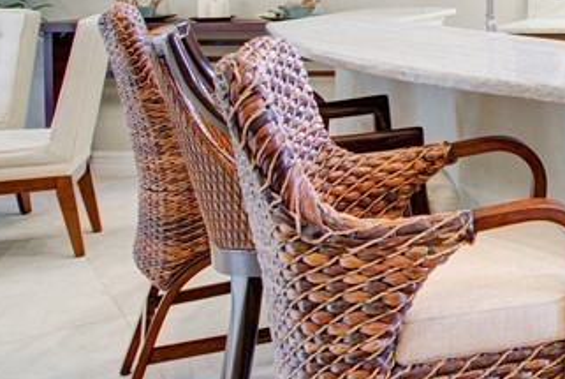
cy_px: -25
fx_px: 849
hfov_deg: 28.4
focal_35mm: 54
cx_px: 777
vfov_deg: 23.7
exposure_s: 1/2.5
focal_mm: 16
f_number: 8
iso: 500
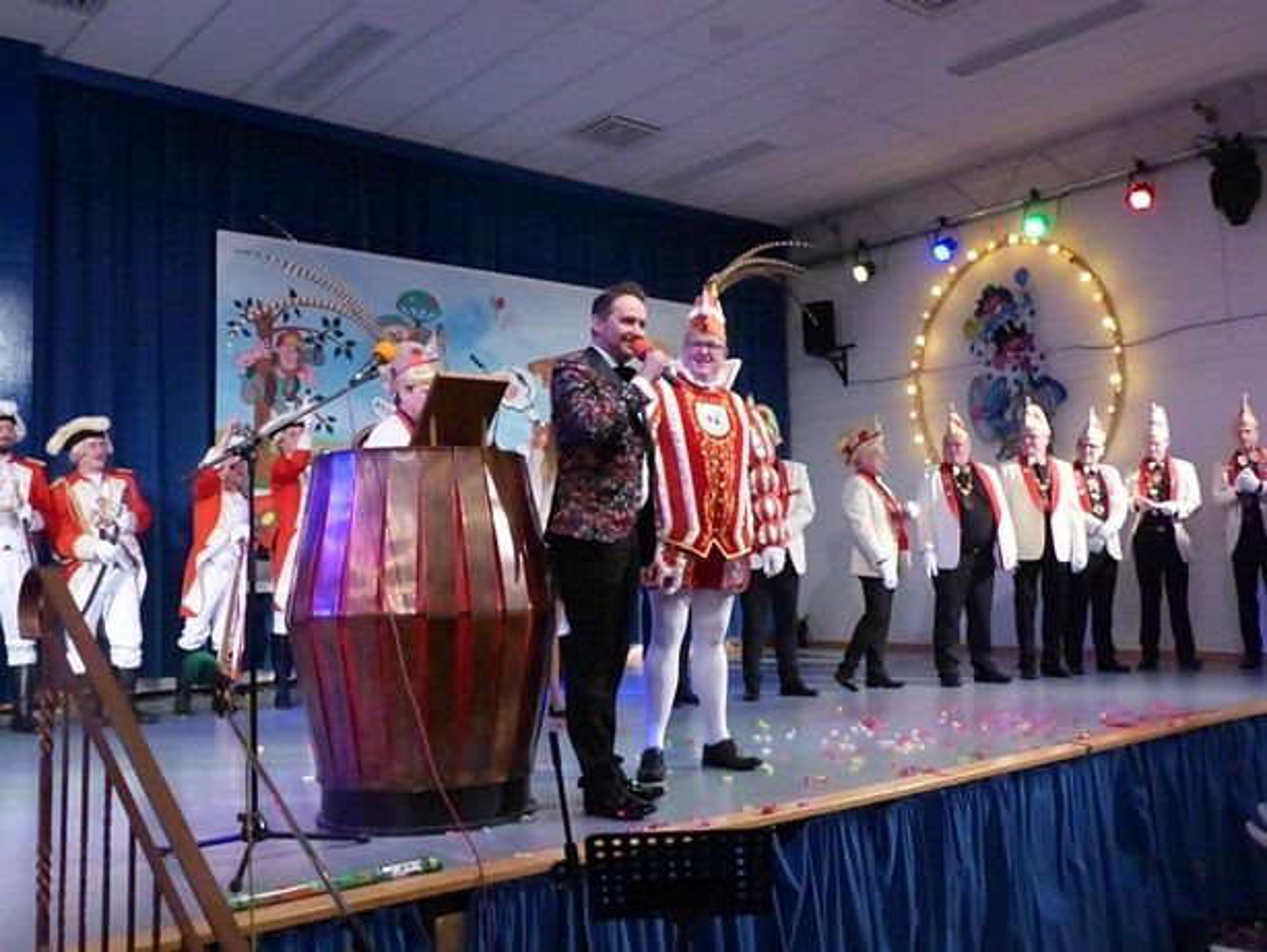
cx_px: 634
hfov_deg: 55.3
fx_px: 1208
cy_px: 476
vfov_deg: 43.0
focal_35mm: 33
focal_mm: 5.9
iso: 1600
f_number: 4
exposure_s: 1/160
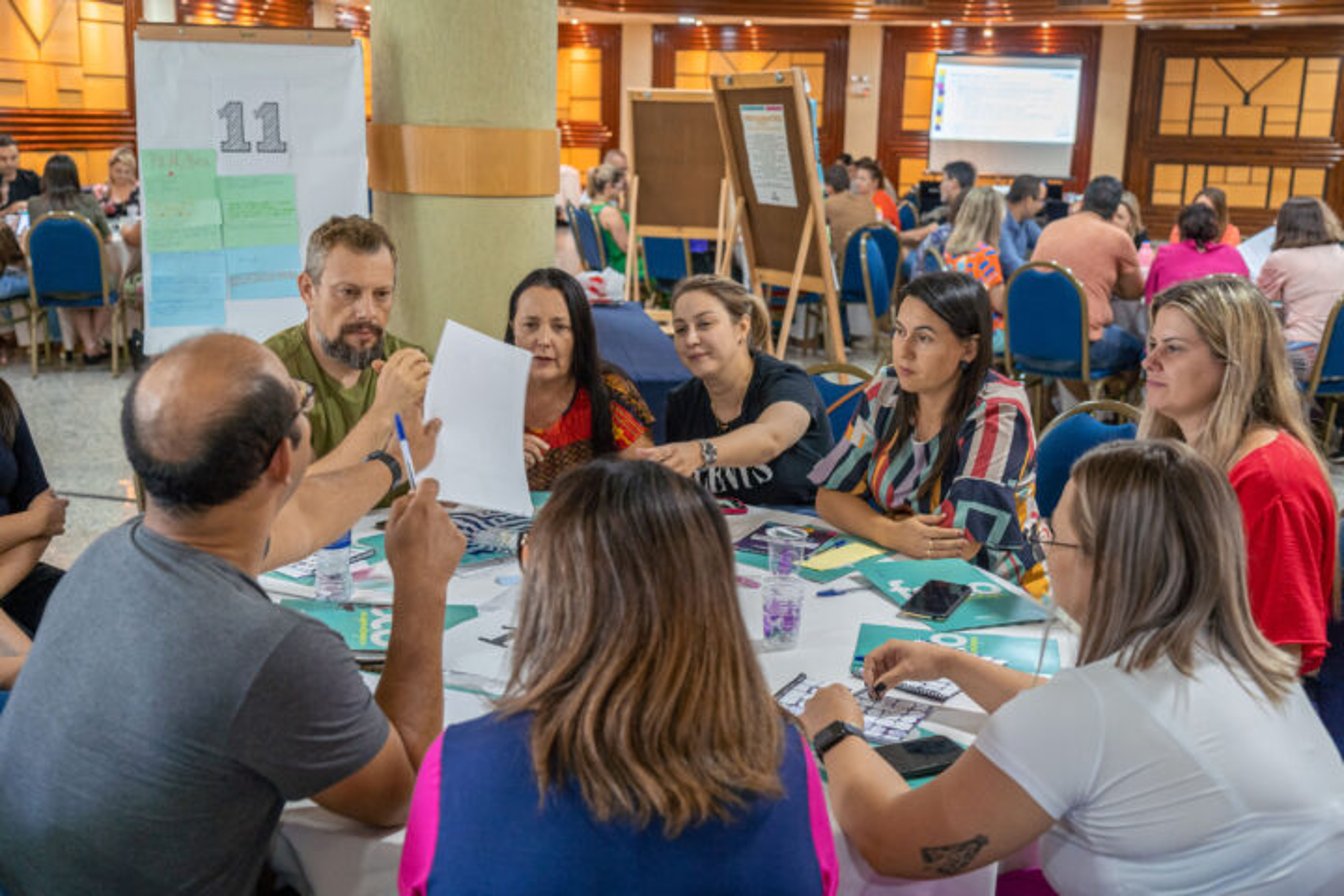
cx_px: 672
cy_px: 448
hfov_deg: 50.7
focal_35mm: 38
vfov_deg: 35.1
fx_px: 1419
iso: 1600
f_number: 4
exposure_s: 1/50
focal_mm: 38
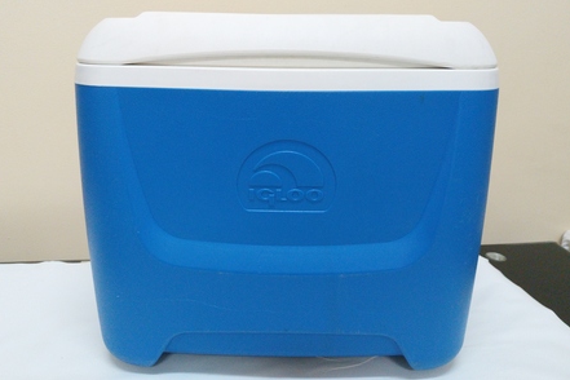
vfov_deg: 46.3
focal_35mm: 28
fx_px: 443
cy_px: 173
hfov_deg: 65.5
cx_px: 282
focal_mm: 4
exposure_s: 1/60
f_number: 1.8
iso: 320
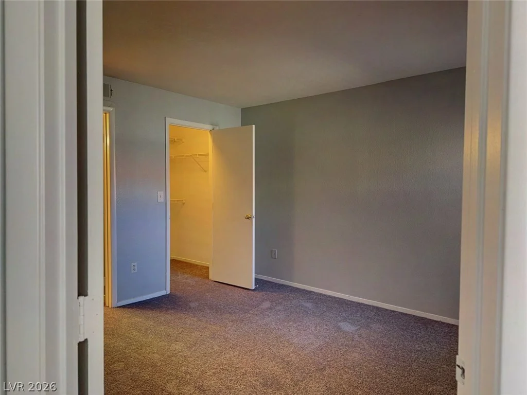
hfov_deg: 71.6
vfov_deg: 56.8
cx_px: 264
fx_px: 365
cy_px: 198
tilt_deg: -2.3
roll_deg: -0.6
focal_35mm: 24
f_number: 1.78
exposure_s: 1/60
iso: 160
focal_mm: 6.76
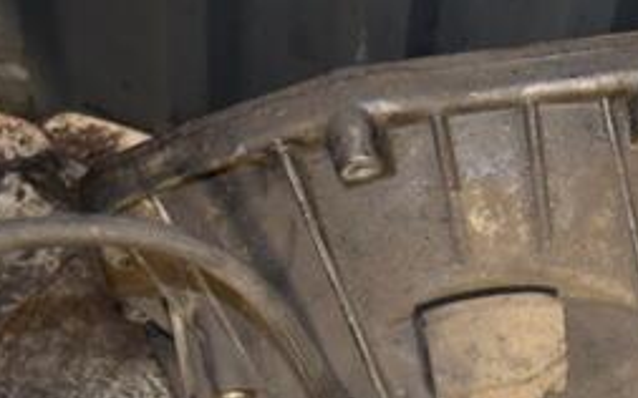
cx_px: 661
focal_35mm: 116
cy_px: 479
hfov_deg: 17.5
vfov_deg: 11.1
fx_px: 2017
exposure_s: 1/80
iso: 800
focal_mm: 32
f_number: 5
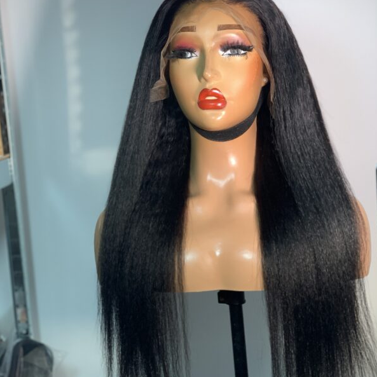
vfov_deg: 27.6
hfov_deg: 27.7
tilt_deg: -4.2
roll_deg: +6.0
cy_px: 140
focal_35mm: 62
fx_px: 764
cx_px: 189
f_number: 2.4
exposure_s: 1/122
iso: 50
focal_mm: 6
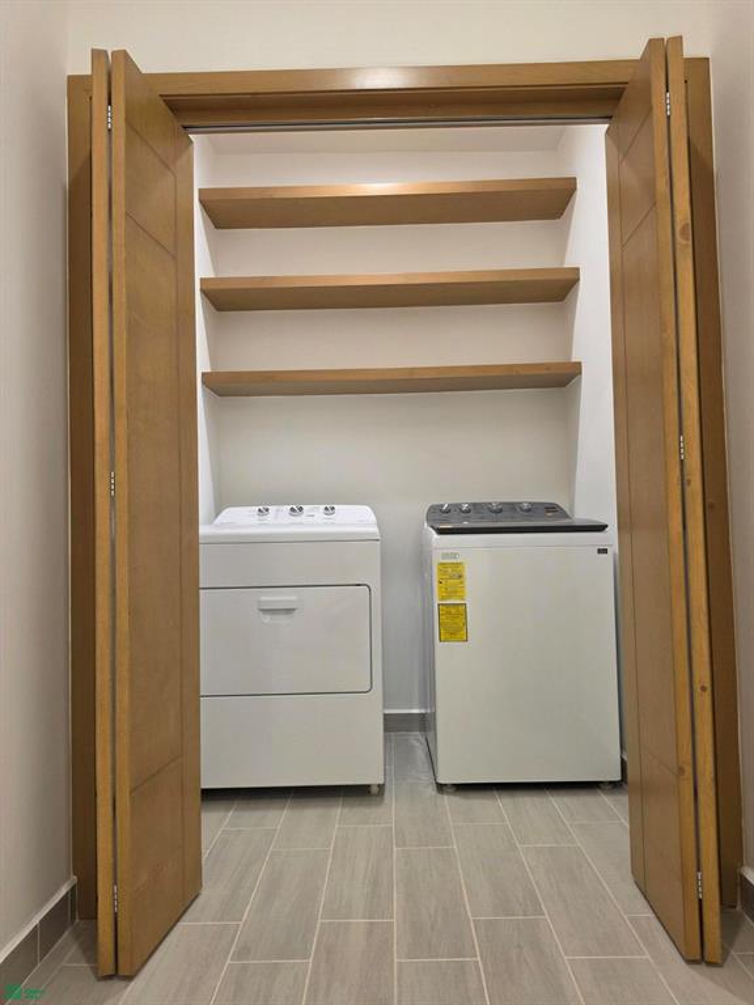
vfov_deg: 73.9
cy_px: 502
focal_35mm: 23
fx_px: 668
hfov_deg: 58.9
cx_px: 377
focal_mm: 6.5
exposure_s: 1/120
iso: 200
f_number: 1.4
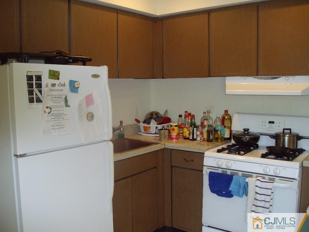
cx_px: 154
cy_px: 116
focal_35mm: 36
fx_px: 321
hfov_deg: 51.4
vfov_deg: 39.7
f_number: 2.7
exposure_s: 1/50
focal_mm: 6
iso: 160
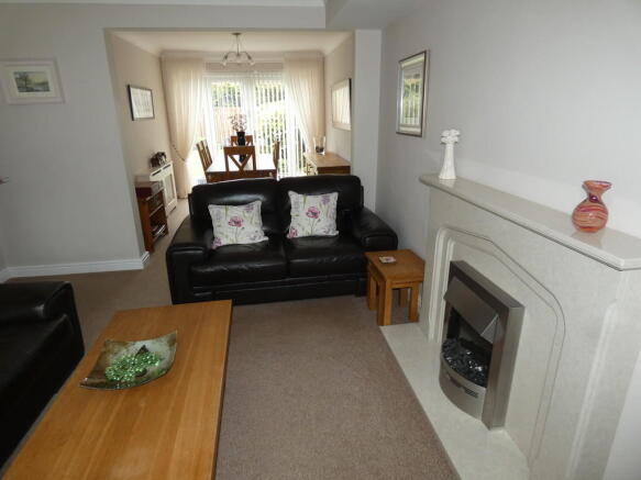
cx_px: 320
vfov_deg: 66.0
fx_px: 370
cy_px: 240
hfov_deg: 81.8
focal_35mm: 20
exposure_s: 1/60
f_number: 2.8
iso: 200
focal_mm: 3.6
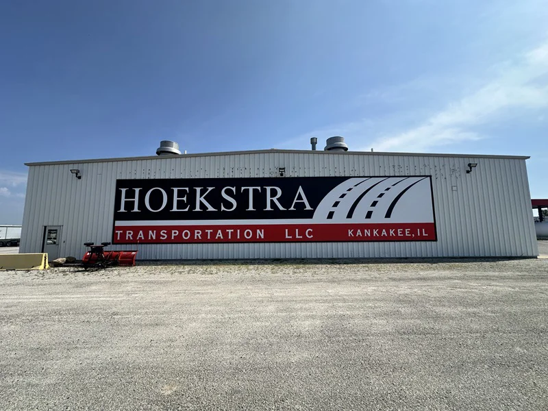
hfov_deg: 102.1
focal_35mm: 14
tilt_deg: +7.0
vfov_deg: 85.7
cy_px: 206
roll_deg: +1.0
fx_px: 222
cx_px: 274
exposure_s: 1/2564
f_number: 2.2
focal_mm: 2.22
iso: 50
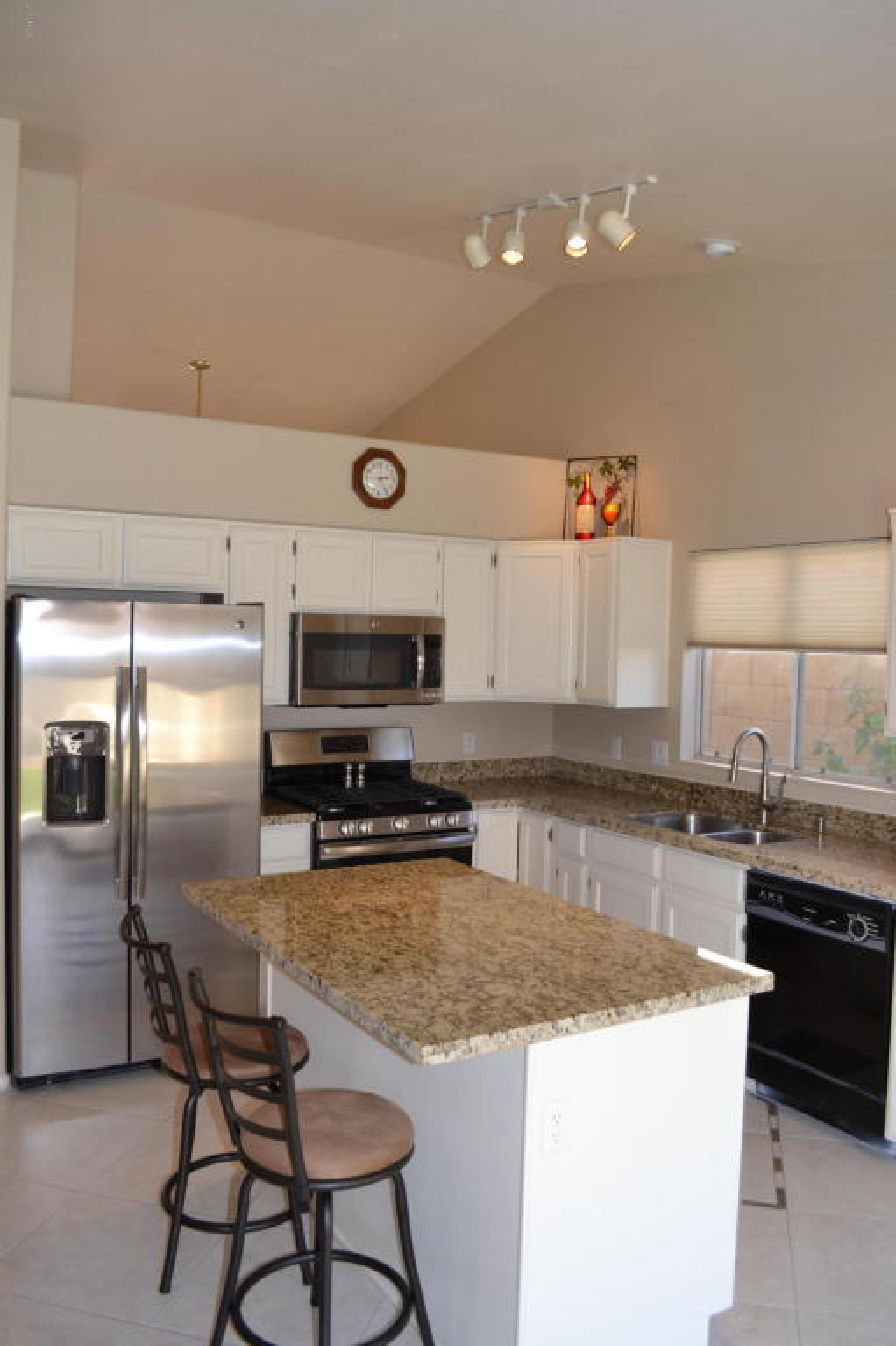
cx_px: 448
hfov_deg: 47.9
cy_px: 673
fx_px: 1008
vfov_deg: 67.4
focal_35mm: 27
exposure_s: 1/100
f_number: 5
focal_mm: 18
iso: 400
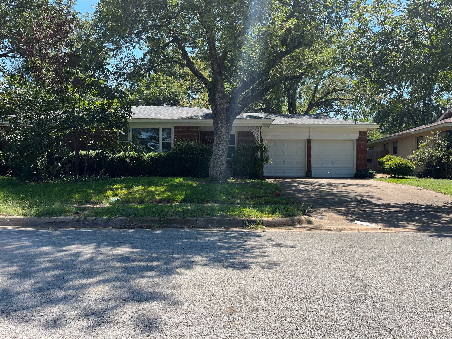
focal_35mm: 26
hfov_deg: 67.3
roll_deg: +0.2
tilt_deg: +1.6
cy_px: 170
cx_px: 226
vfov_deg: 53.1
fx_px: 339
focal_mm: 5.1
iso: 50
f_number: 1.6
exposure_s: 1/1832
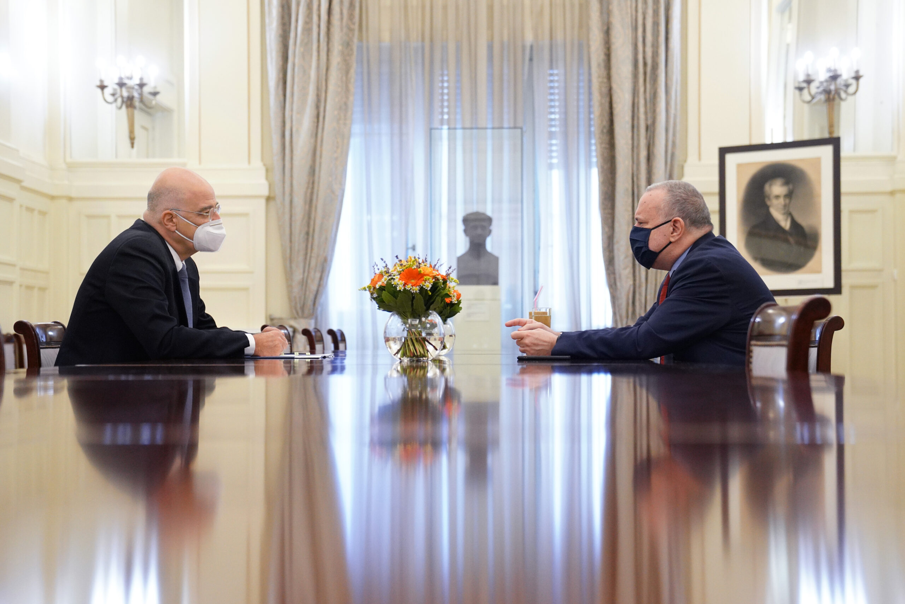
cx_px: 452
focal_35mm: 50
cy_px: 302
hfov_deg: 39.6
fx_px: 1257
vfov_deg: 27.0
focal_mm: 50
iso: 4000
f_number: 3.2
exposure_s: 1/200
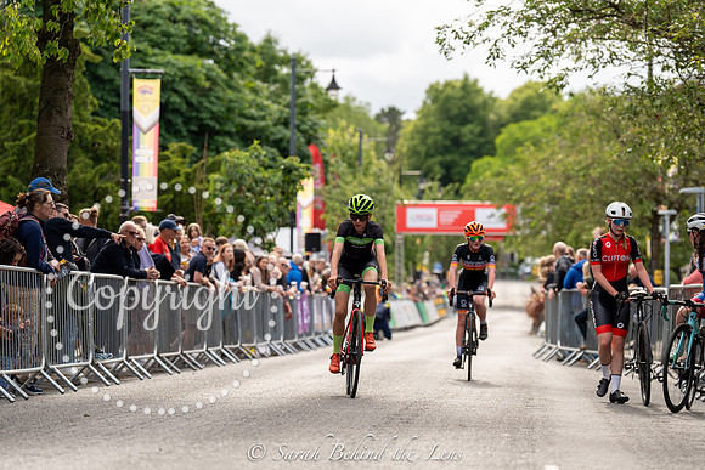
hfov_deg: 16.0
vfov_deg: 10.7
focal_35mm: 128
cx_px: 352
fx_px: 2507
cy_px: 235
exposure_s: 1/1000
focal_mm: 128
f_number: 3.2
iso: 400
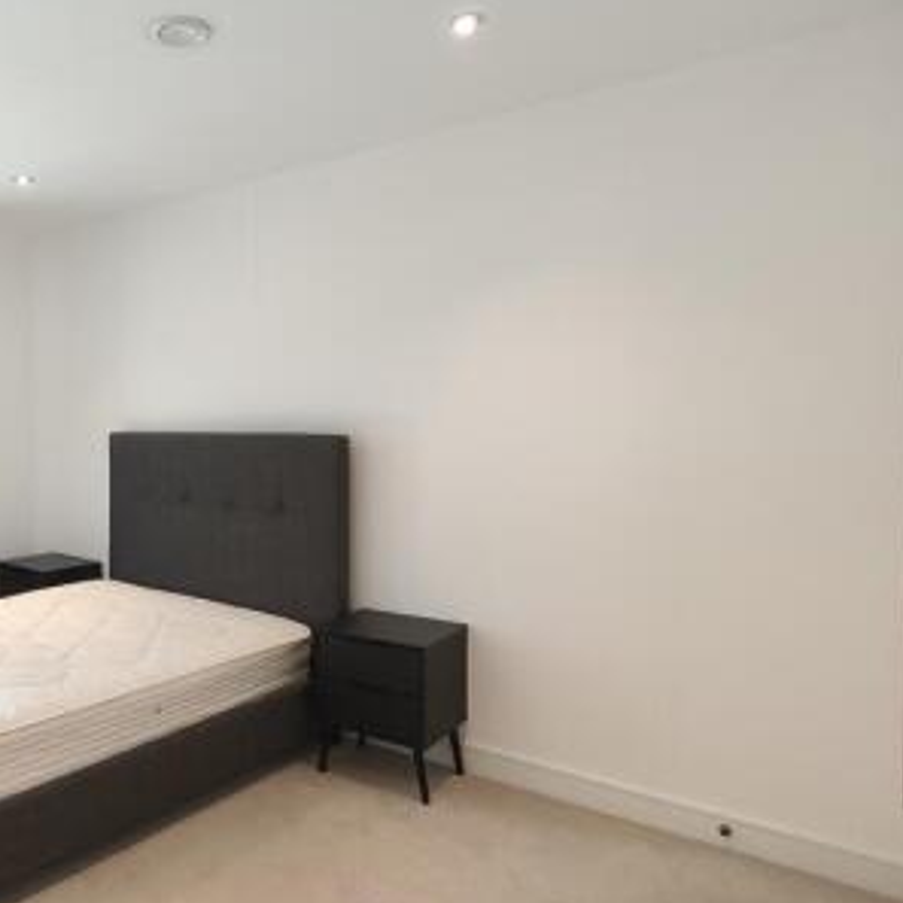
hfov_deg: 57.0
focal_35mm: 26
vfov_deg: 60.9
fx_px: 767
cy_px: 436
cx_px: 196
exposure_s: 1/100
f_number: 2.2
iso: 250
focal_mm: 1.67
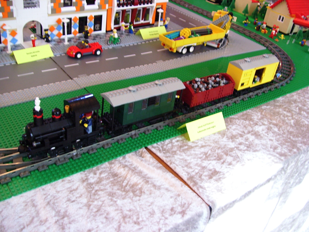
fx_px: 321
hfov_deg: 51.4
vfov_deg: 39.7
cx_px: 154
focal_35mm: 36
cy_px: 116
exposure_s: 1/10
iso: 160
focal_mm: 6
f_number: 2.7
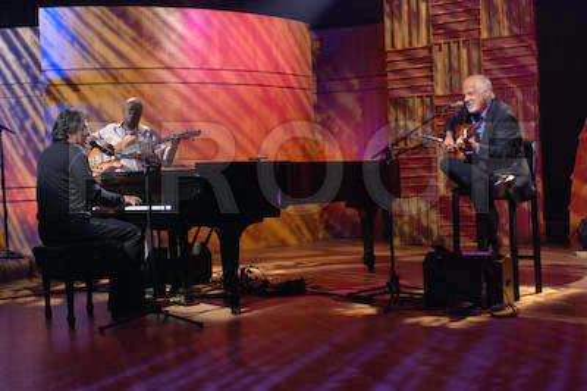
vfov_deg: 28.0
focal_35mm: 48
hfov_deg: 41.1
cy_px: 196
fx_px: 782
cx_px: 294
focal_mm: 32
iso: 800
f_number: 2.8
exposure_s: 1/80
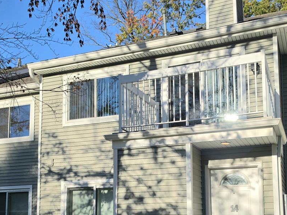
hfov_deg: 43.6
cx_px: 171
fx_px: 357
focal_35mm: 43
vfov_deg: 32.8
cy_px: 169
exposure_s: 1/10000
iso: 64
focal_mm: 6.5
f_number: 1.4
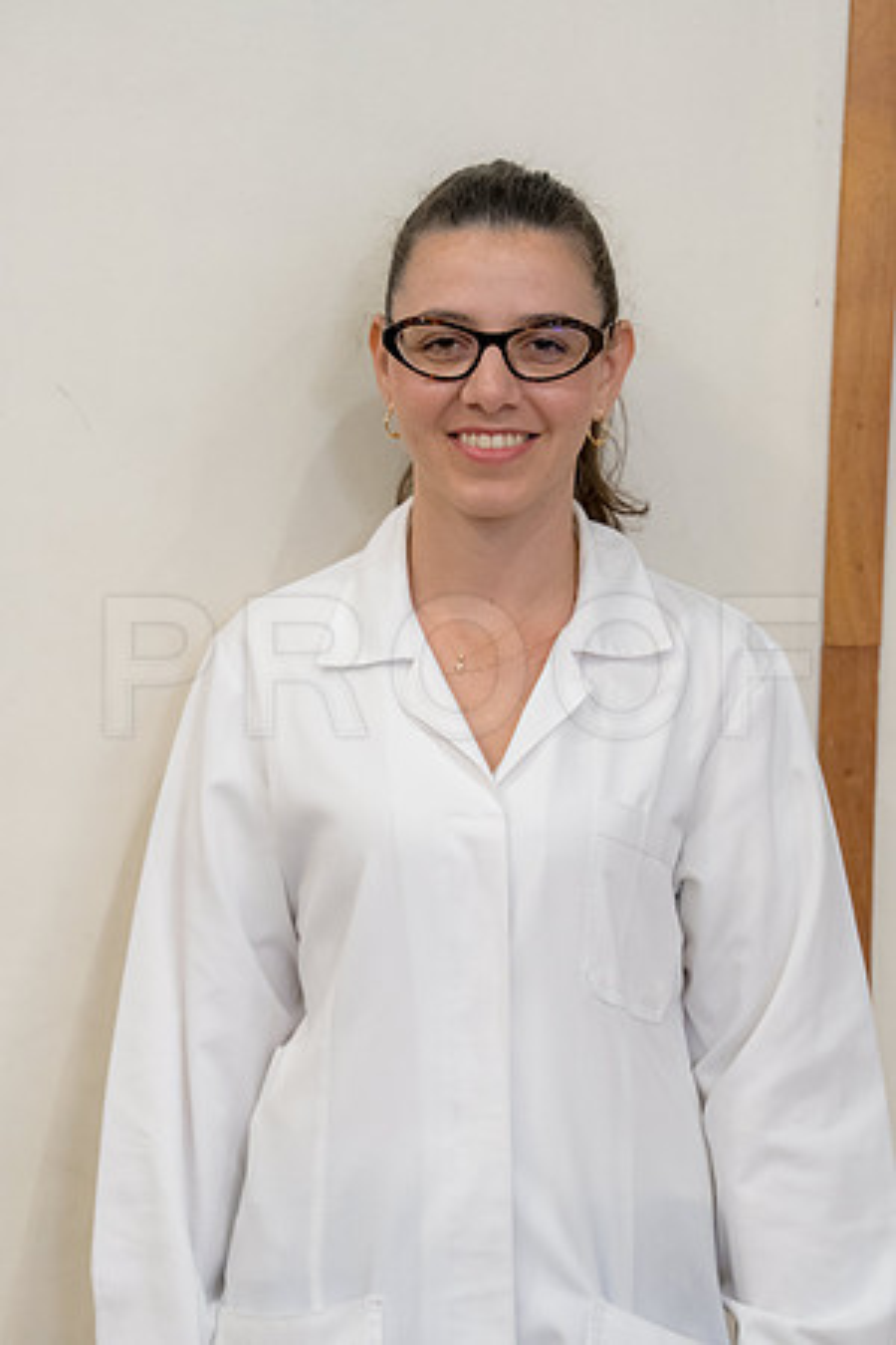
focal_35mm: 153
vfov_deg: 13.4
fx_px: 5712
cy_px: 672
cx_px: 448
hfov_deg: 9.0
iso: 5000
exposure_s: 1/80
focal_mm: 153
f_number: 4
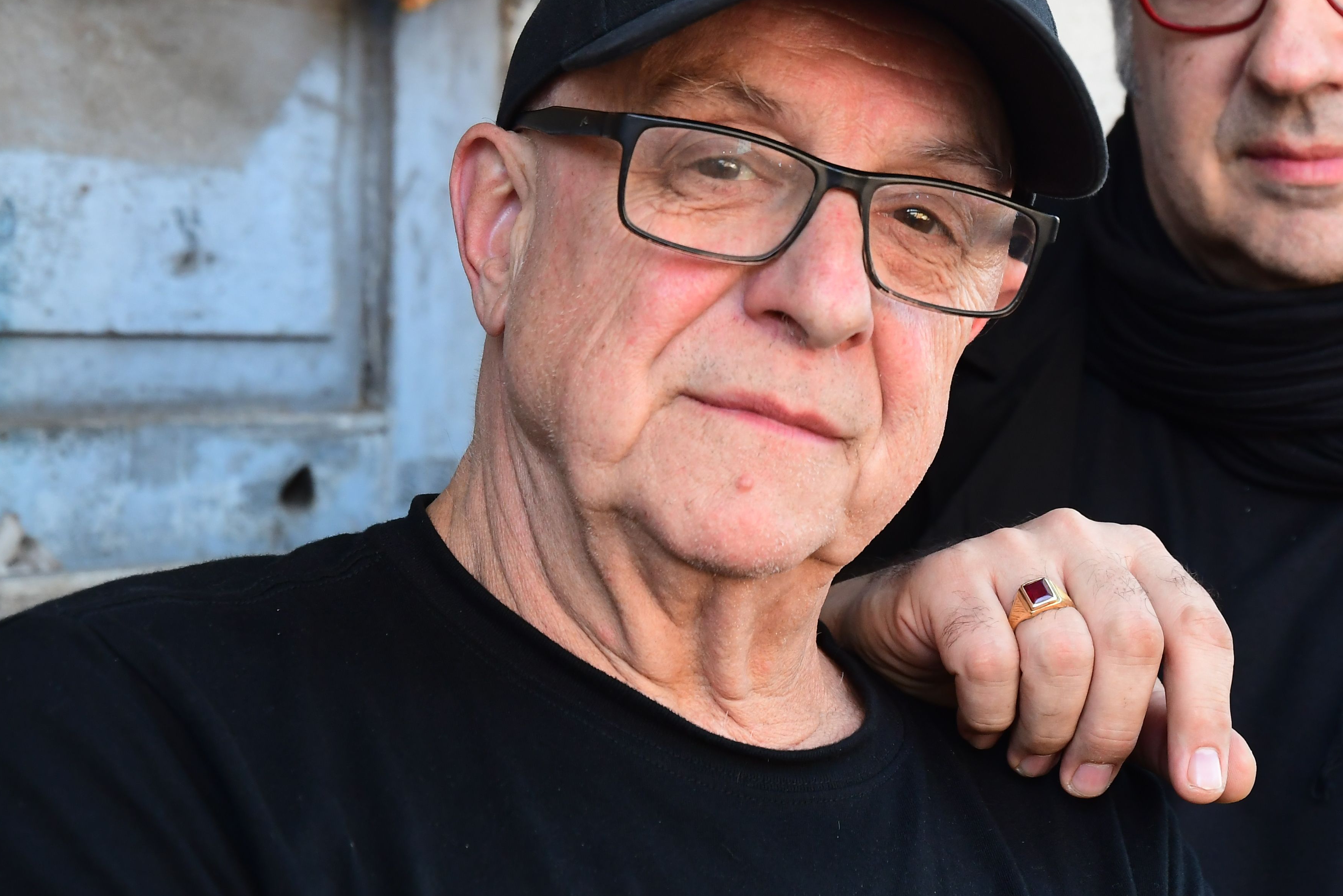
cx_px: 1002
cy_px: 199
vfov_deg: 12.5
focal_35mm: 109
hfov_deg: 18.6
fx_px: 4066
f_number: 5
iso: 1000
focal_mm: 46
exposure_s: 1/250
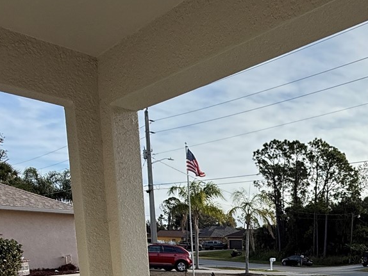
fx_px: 415
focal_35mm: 39
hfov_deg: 42.5
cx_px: 353
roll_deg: -1.3
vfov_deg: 31.8
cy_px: 317
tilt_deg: -9.5
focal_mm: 2.22
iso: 64
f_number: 2.2
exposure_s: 1/1145
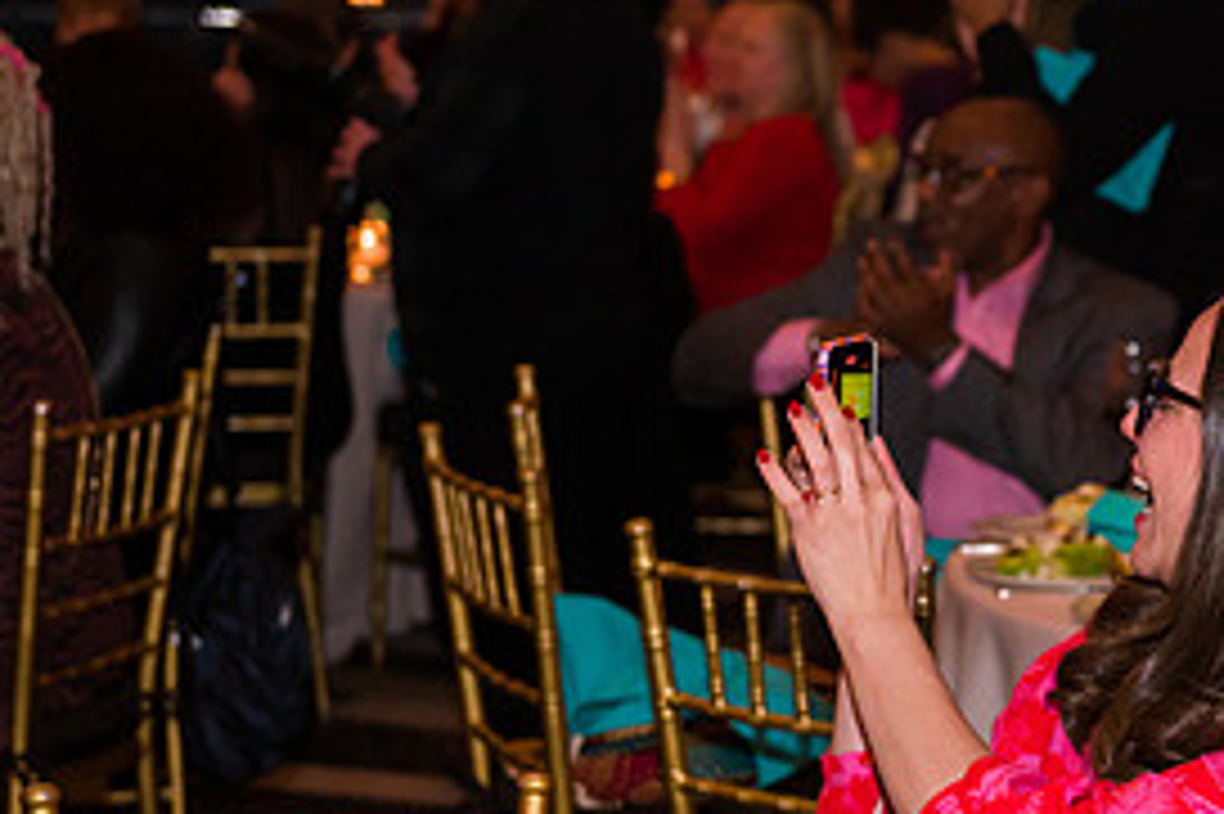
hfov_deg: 18.0
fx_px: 3772
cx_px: 1202
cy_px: 405
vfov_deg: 12.3
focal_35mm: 111
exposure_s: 1/400
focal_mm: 52
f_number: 4
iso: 3200
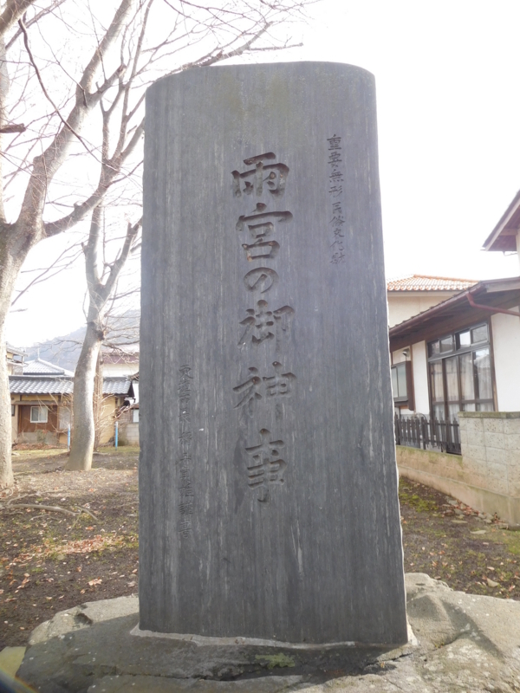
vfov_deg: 69.4
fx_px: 501
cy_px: 346
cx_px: 260
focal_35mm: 25
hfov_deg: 54.9
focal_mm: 4.5
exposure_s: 1/160
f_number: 3.4
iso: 125
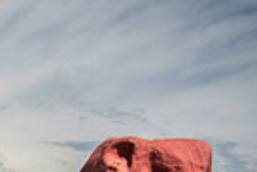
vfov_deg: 17.6
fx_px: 457
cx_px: -217
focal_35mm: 64
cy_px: 301
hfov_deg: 20.6
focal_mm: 15
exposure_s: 1/2000
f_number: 5
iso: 250
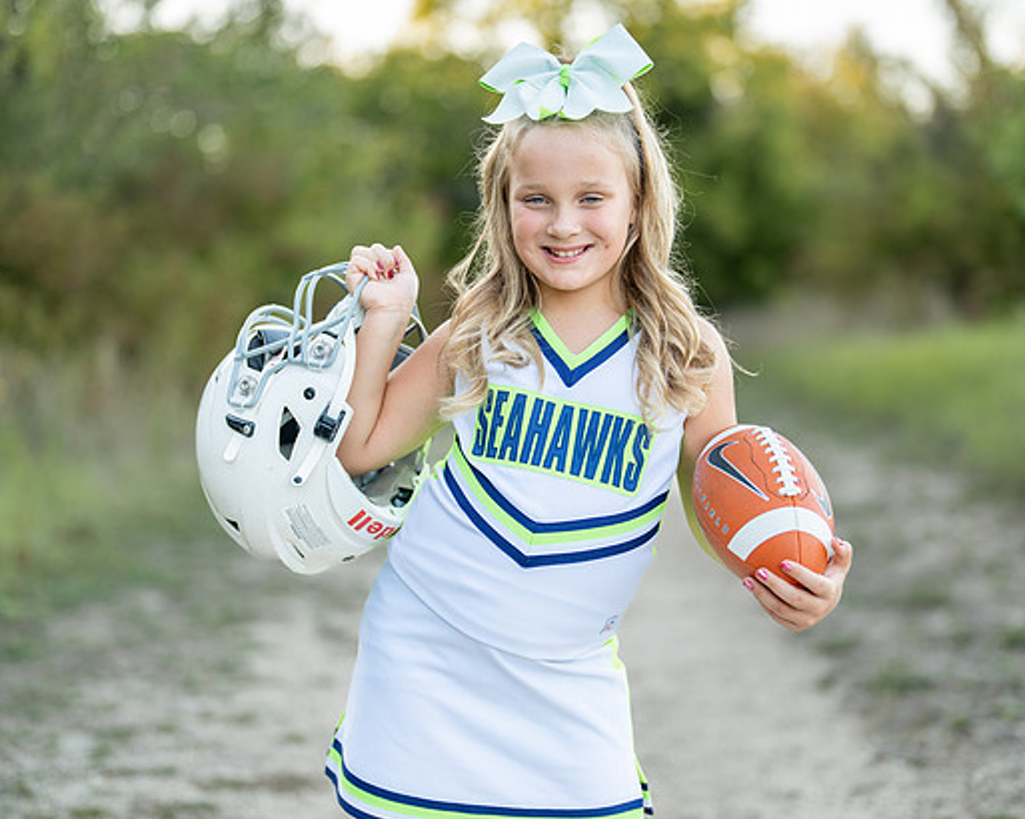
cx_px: 574
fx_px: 1971
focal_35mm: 65
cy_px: 397
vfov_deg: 23.5
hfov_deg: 29.1
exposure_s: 1/640
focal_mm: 50
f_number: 1.2
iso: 100
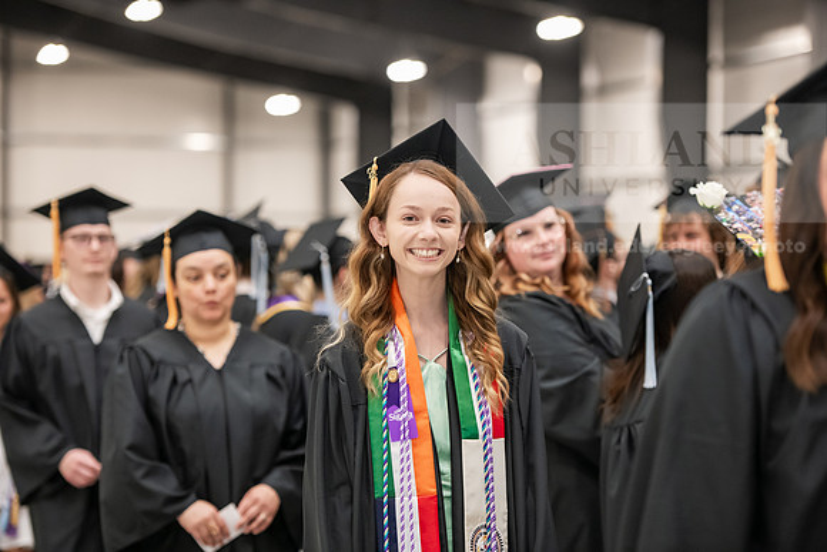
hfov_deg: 17.6
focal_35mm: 116
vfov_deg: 11.8
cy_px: 276
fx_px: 2665
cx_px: 414
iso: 2500
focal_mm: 116
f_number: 3.2
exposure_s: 1/200
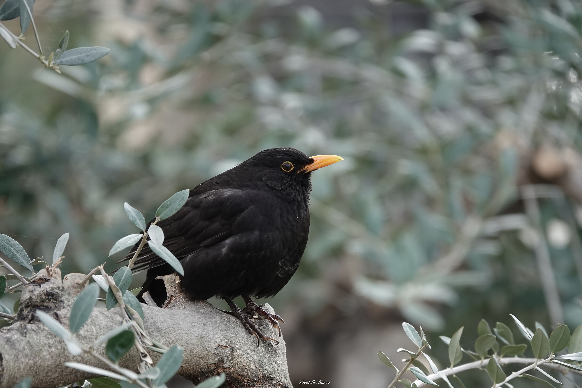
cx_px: 291
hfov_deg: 3.4
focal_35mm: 600
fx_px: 9699
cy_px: 194
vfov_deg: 2.3
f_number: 4
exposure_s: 1/250
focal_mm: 220
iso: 200
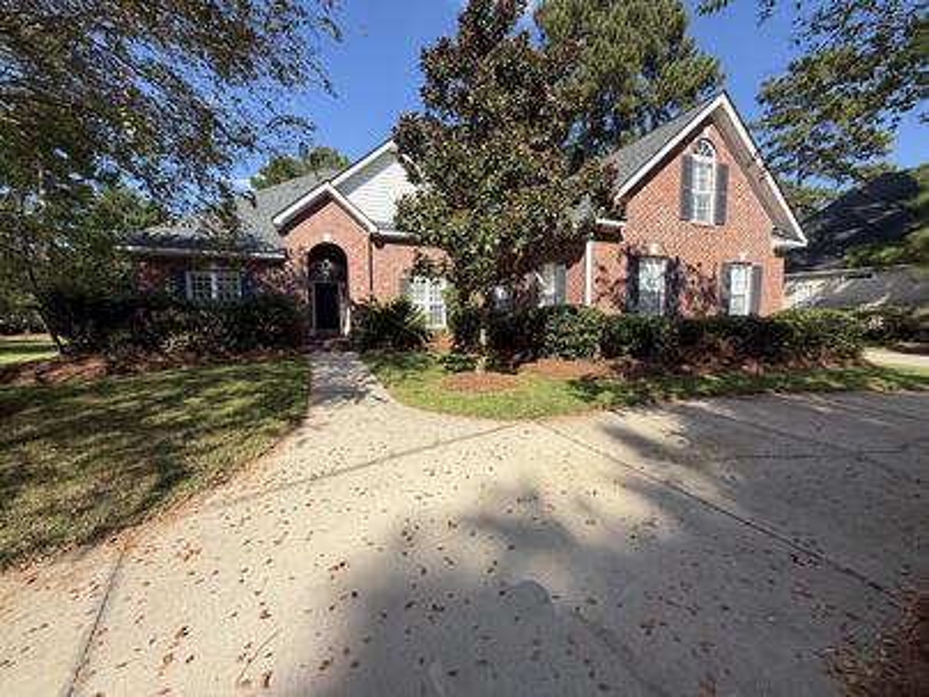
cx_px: 464
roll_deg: -1.0
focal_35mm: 14
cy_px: 348
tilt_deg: -4.5
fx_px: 376
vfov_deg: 85.7
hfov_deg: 102.1
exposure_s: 1/502
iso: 50
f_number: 2.2
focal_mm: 2.22
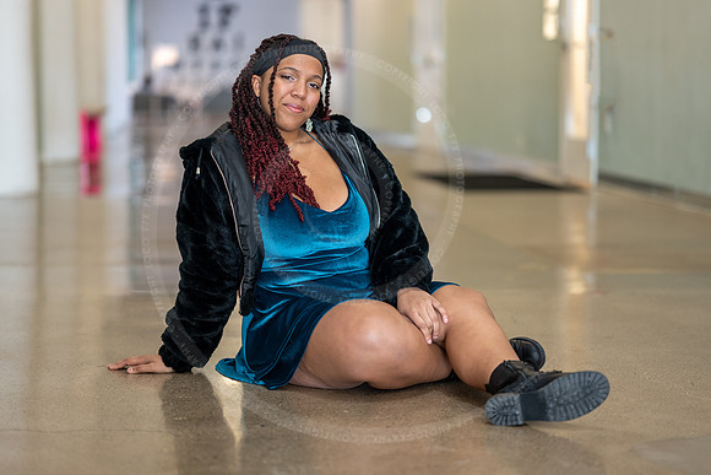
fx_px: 1679
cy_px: 238
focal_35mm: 85
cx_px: 356
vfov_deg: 16.1
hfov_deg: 23.9
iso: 400
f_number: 1.8
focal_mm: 85
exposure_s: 1/100
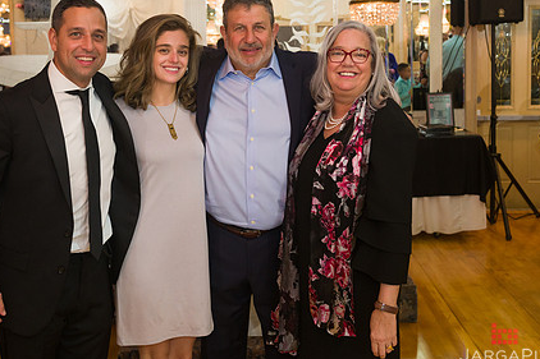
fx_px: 765
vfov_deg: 26.3
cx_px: 245
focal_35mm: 51
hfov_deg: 38.9
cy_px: 120
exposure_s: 1/125
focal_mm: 34
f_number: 4
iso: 1000
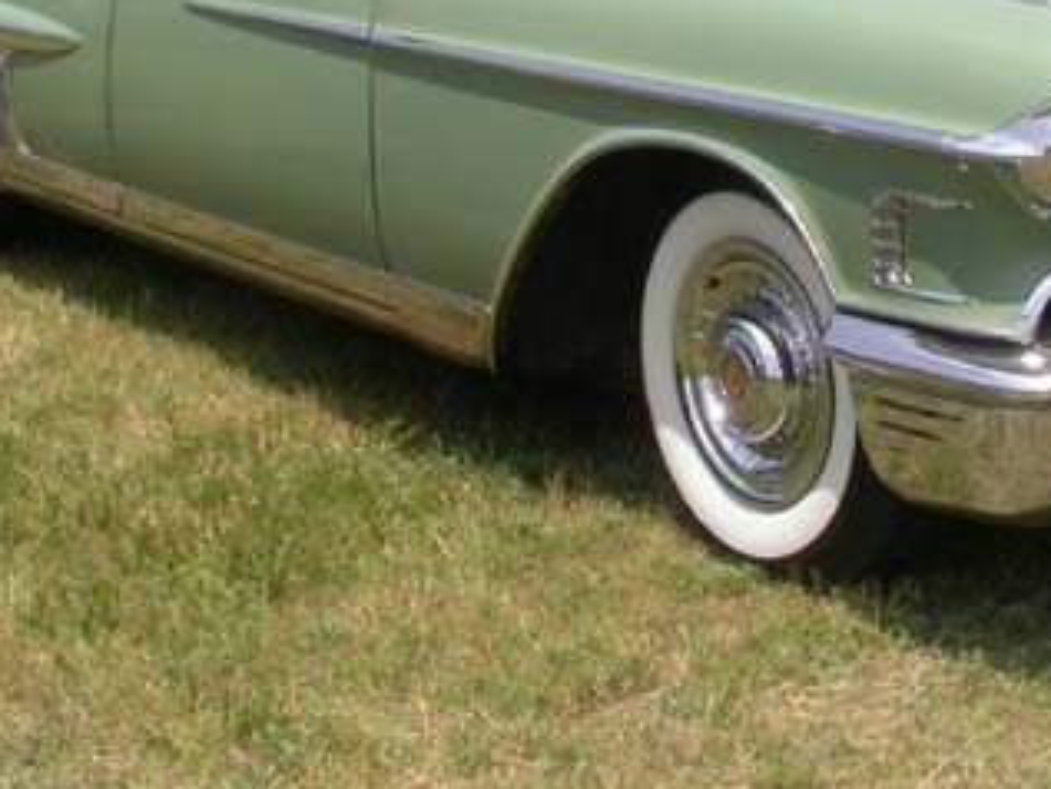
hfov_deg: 20.3
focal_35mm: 96
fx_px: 2916
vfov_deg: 15.2
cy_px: 10
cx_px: 729
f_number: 7.5
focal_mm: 7.85
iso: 100
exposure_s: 1/347
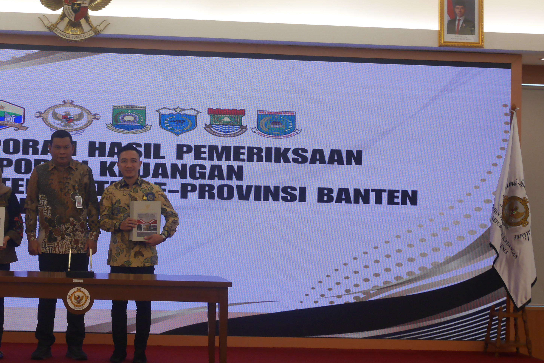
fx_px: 1239
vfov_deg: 16.6
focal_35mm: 82
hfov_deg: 24.4
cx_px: 124
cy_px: 141
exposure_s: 1/60
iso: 640
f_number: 5.2
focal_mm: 25
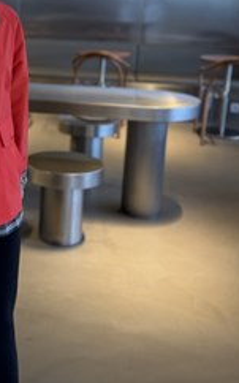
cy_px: 123
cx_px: -6
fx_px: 584
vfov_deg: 35.9
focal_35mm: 56
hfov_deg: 22.2
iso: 80
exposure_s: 1/100
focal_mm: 6.76
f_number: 1.78
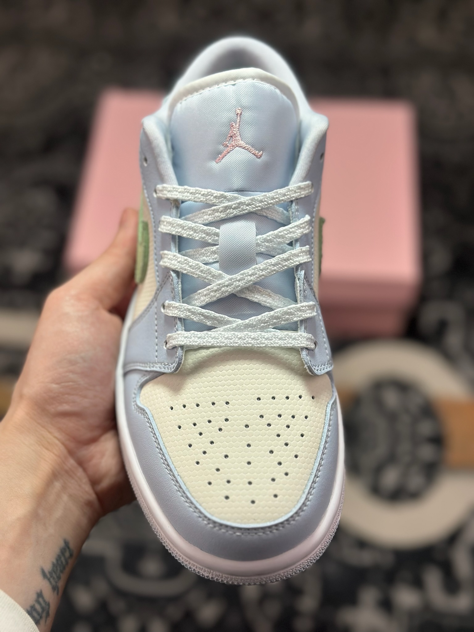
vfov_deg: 39.7
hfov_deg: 30.3
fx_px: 876
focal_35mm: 48
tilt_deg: -56.6
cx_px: 237
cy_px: 316
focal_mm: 6.86
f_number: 1.78
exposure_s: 1/1916
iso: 100
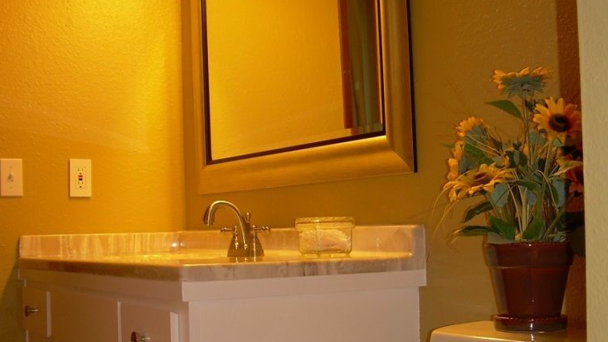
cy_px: 223
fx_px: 903
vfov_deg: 21.4
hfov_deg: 37.2
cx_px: 304
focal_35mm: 56
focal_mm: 6.3
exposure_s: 1/30
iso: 50
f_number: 2.8
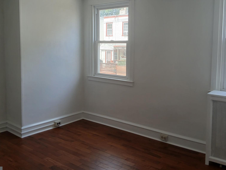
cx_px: 118
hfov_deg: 52.6
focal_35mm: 35
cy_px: 64
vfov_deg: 40.4
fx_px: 229
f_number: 1.8
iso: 25
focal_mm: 3.98
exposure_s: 1/60
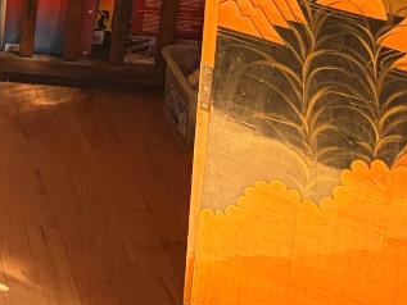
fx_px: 1447
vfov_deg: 10.9
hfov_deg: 12.8
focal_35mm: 123
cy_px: -325
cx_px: -528
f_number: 1.6
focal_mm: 5.96
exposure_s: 1/127
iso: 125
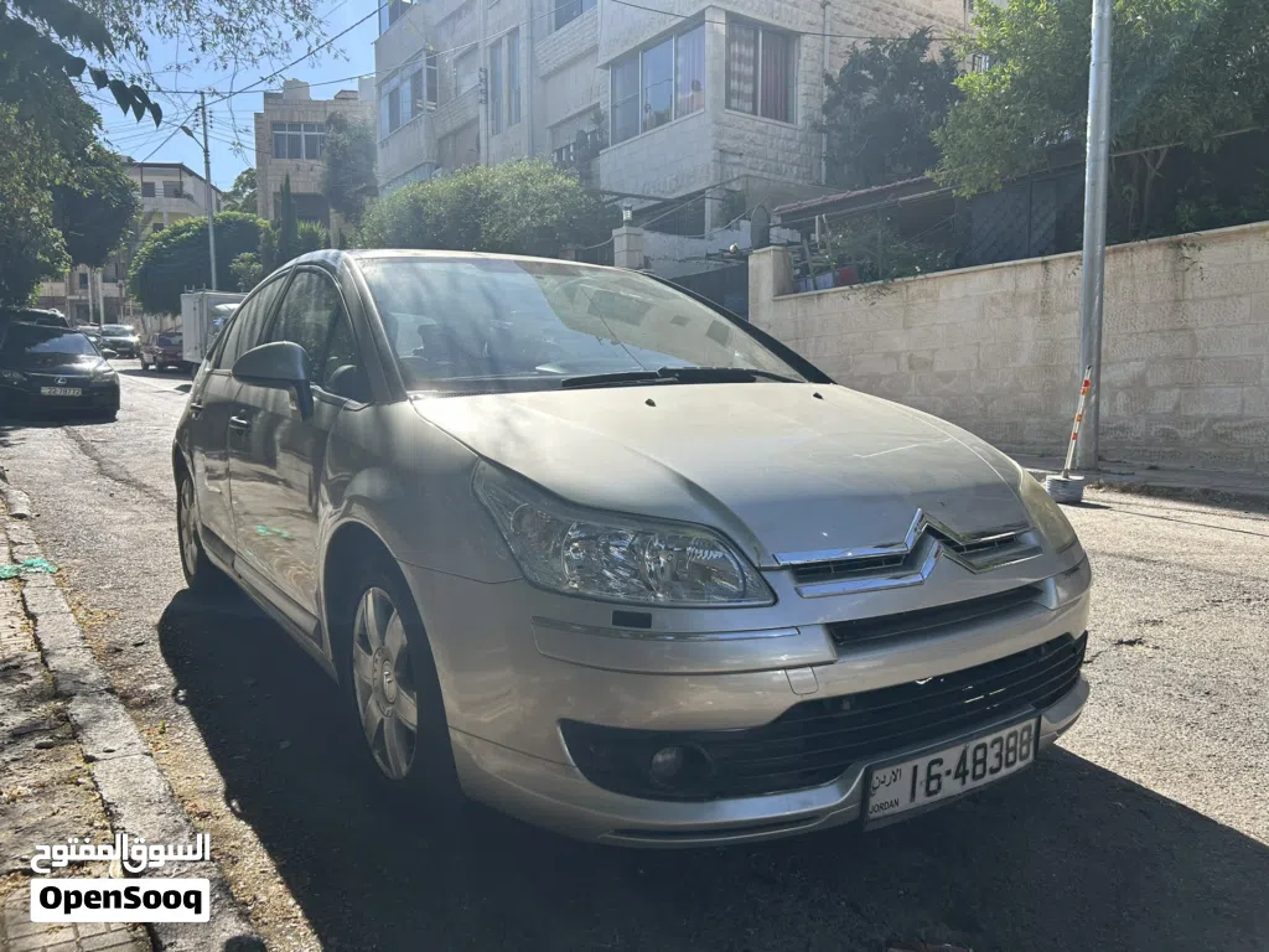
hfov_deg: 67.3
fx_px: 953
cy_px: 476
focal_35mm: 26
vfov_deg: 53.1
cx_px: 634
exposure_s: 1/2571
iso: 50
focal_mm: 5.7
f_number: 1.5
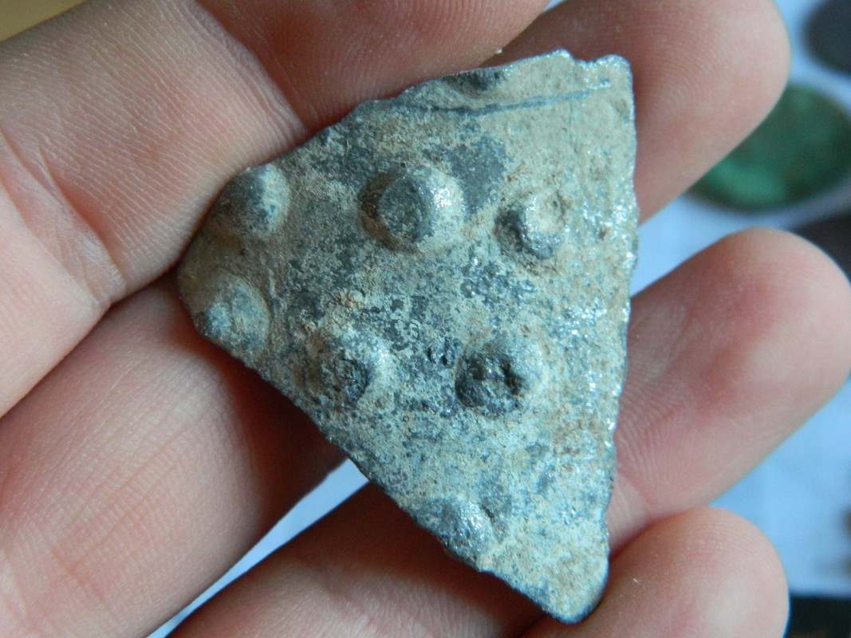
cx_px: 426
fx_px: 2065
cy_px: 319
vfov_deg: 17.6
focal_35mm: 84
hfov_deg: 23.3
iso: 400
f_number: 4.2
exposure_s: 1/30
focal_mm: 15.1
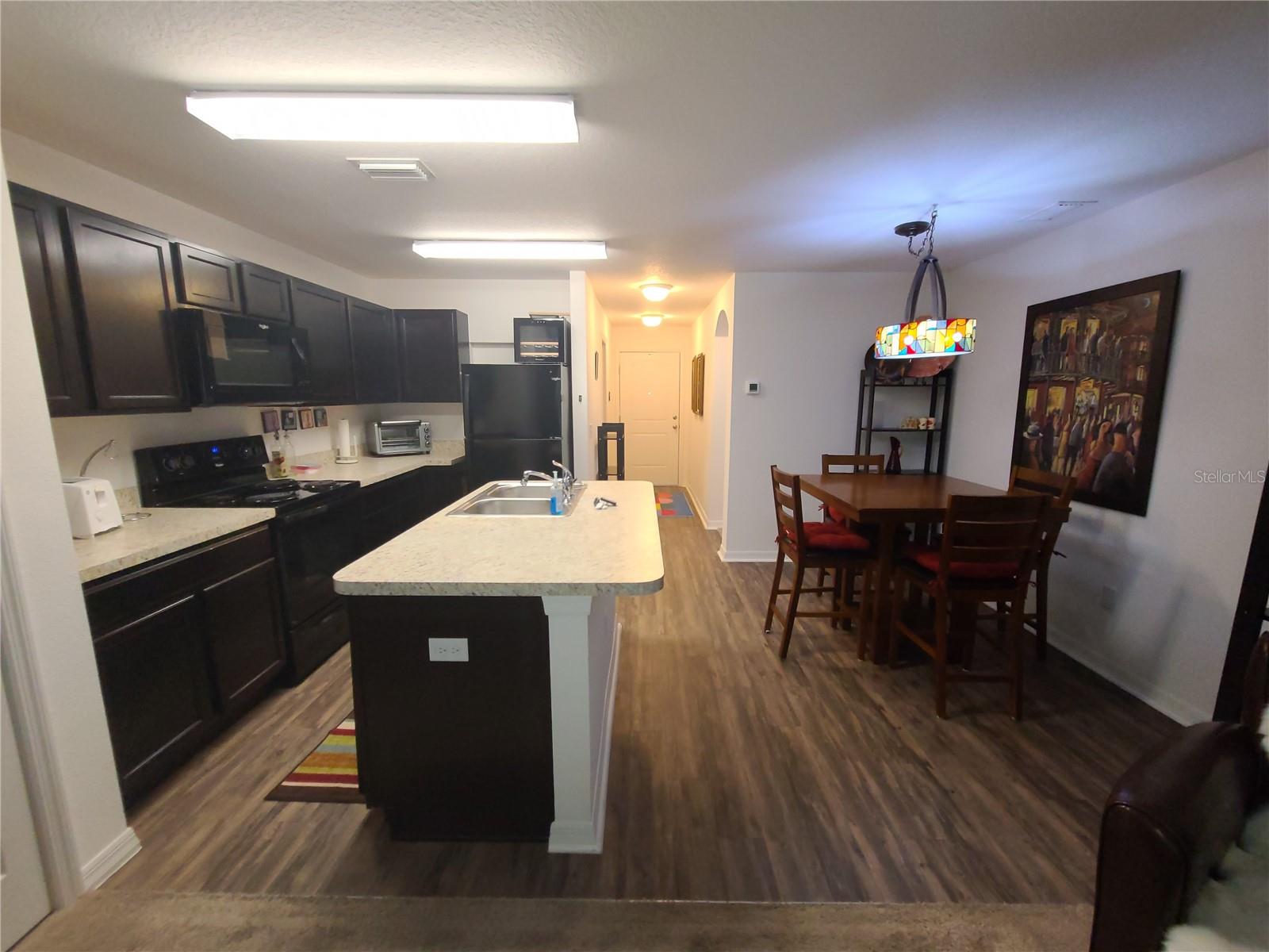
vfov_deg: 89.9
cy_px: 476
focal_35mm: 13
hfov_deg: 106.2
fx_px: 477
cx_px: 634
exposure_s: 1/59
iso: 250
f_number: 2.2
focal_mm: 2.2
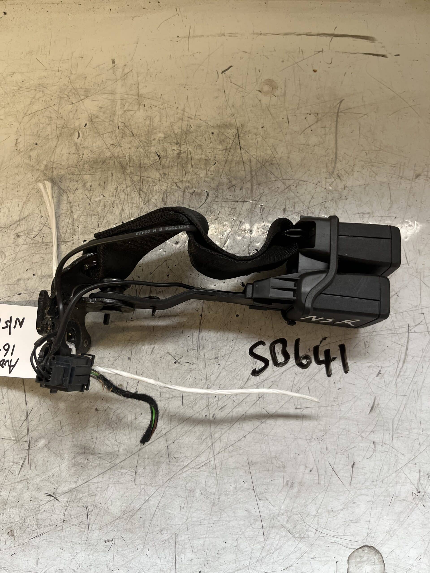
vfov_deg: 67.3
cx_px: 215
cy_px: 286
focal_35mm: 26
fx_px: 431
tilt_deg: -77.5
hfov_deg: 53.1
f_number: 1.6
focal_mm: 5.1
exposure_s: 1/121
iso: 125
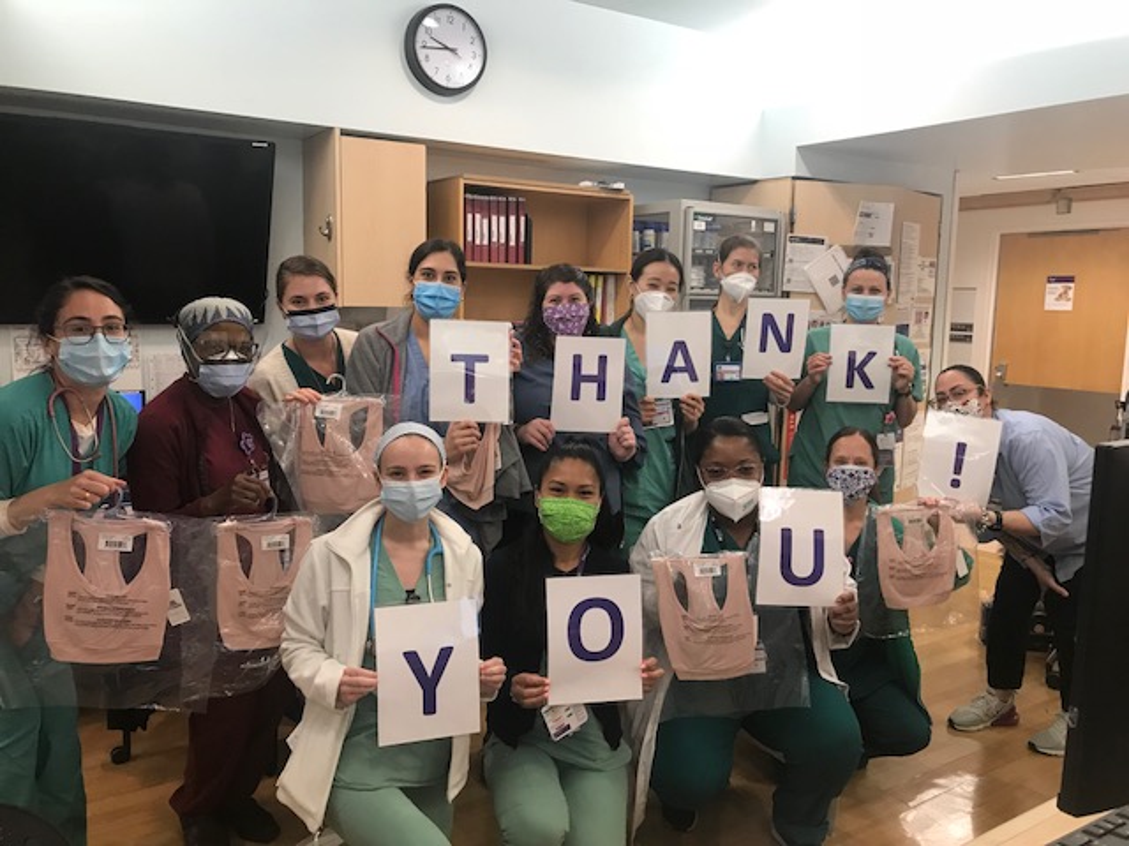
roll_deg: -0.7
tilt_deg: -7.9
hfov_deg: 63.4
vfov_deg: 49.7
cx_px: 564
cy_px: 423
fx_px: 913
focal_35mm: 28
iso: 40
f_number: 1.8
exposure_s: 1/30
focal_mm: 3.99
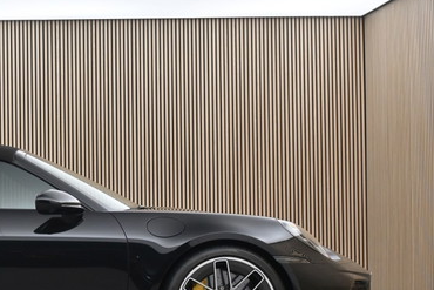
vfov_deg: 15.9
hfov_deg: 22.8
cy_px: 198
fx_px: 1031
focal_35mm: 86
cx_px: -8
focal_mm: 27.5
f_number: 4.5
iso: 500
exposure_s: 1/40
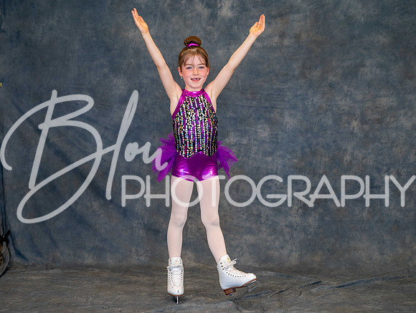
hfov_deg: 18.9
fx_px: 1249
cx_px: 192
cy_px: 137
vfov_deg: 14.3
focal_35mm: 104
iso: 640
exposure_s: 1/160
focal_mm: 85
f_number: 2.2
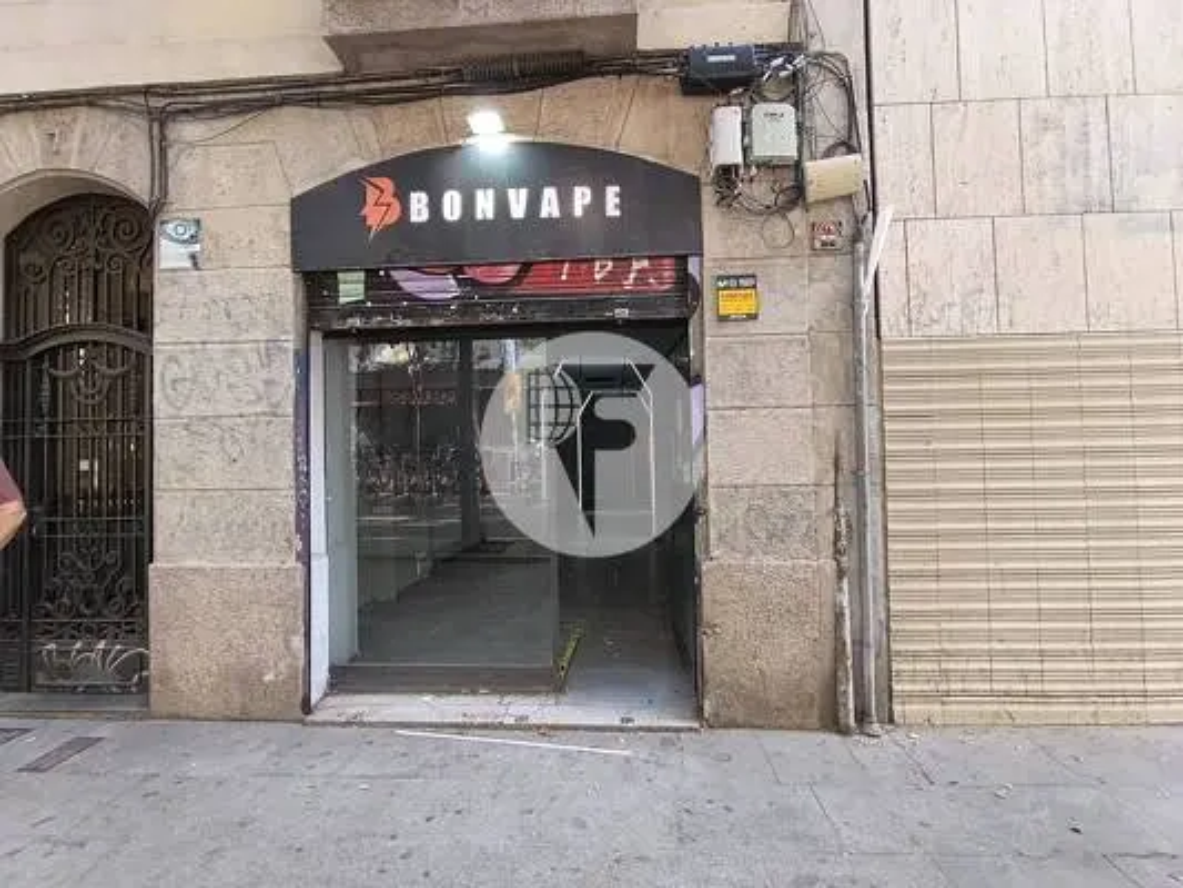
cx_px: 592
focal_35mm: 15
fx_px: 513
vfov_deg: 81.8
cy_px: 444
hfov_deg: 98.2
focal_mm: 1.65
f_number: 2.2
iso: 125
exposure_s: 1/100
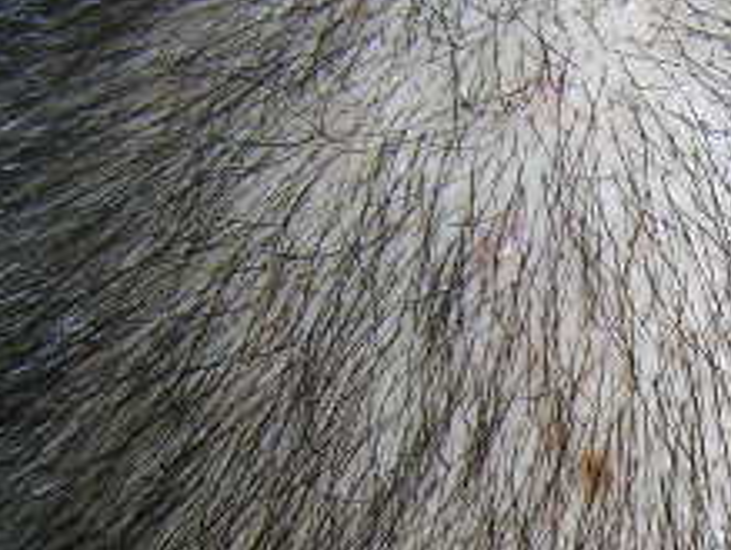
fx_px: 2221
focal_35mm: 105
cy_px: 637
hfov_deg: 17.9
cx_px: 848
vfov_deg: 13.8
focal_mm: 4.7
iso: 100
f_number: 5.2
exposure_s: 1/60.1
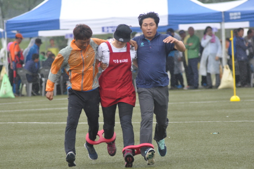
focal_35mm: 218
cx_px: 127
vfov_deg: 6.3
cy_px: 84
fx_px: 1533
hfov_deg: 9.5
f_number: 4
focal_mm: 145
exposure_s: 1/1000
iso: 800
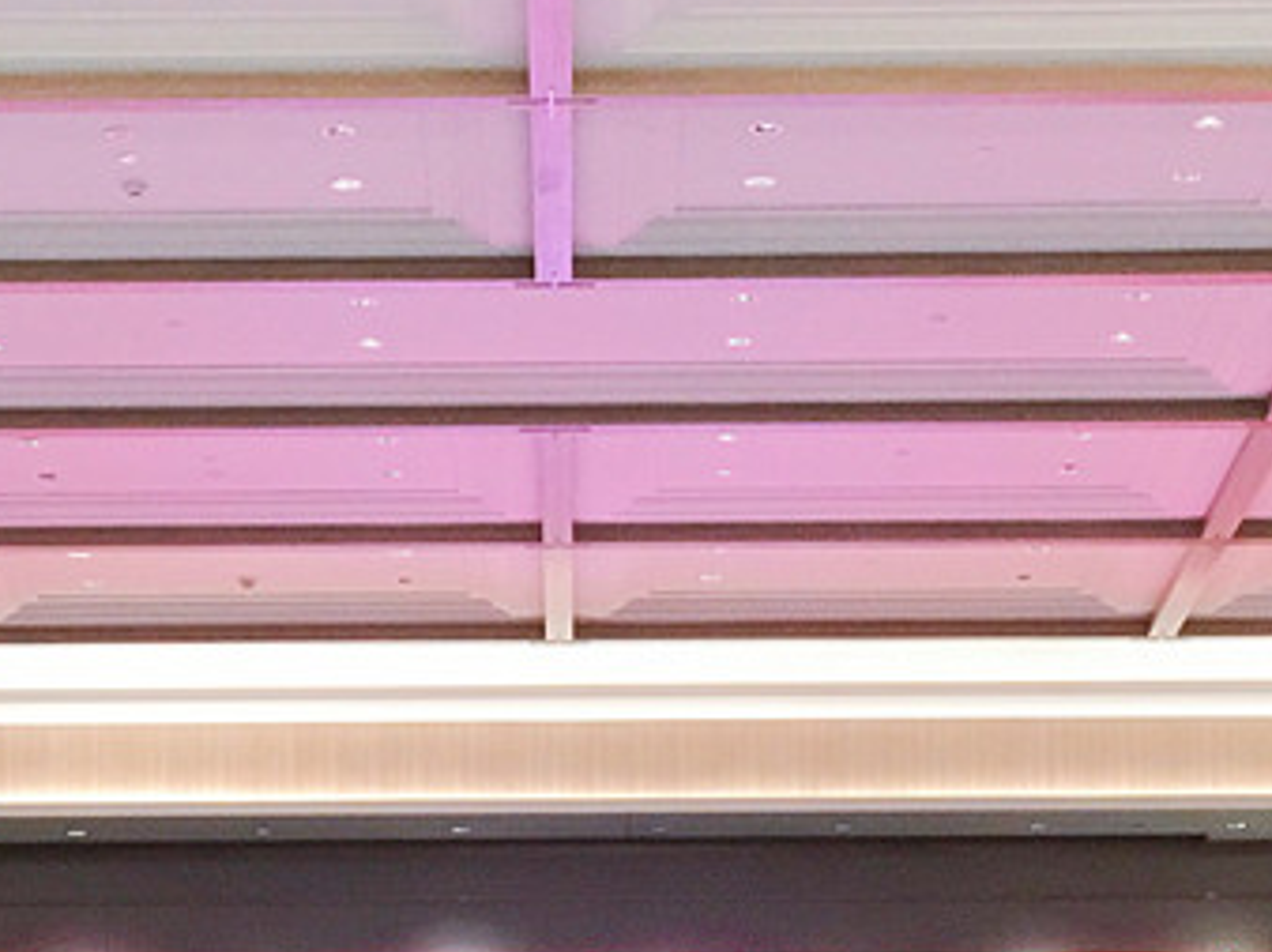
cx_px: 549
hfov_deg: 14.6
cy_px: 1099
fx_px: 4957
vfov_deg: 10.8
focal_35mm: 135
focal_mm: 6.6
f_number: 2.8
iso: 400
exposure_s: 1/60
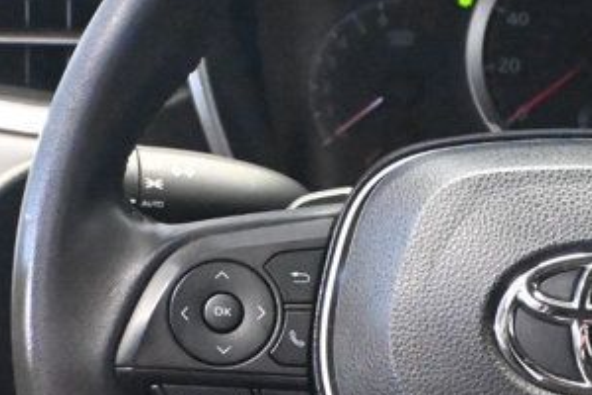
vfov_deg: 10.9
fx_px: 2065
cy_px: 320
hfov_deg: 16.0
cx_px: 612
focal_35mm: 126
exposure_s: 1/40
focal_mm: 24.5
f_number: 4.2
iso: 12800
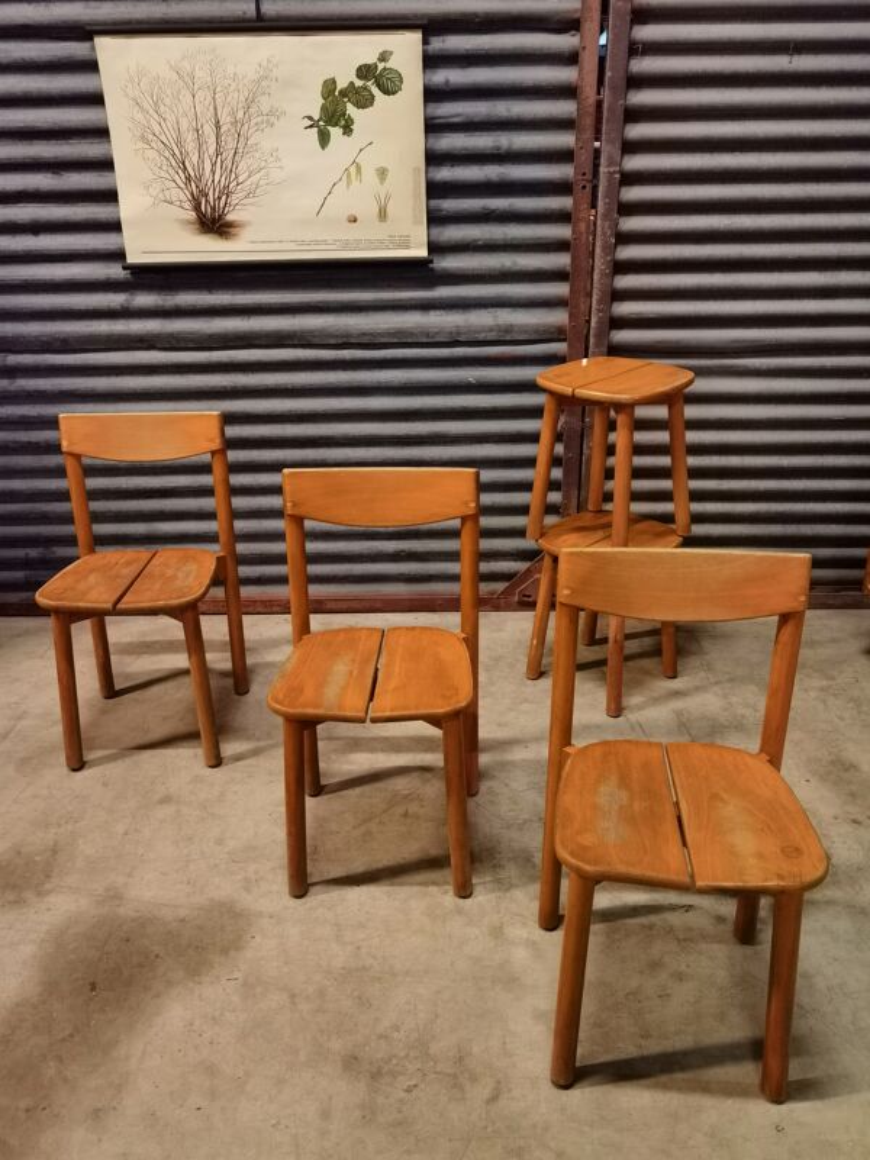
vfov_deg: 63.4
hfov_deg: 49.7
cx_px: 435
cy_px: 580
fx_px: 938
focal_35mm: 28
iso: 640
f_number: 1.9
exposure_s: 1/25
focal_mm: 6.71
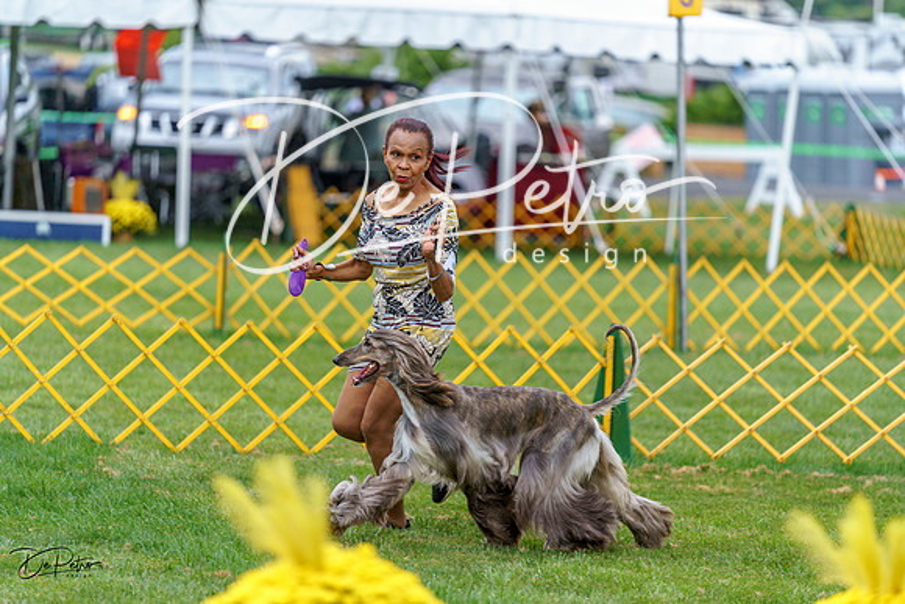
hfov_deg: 10.3
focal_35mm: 200
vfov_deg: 6.9
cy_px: 302
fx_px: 5029
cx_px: 452
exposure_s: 1/640
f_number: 2.8
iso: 400
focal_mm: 200
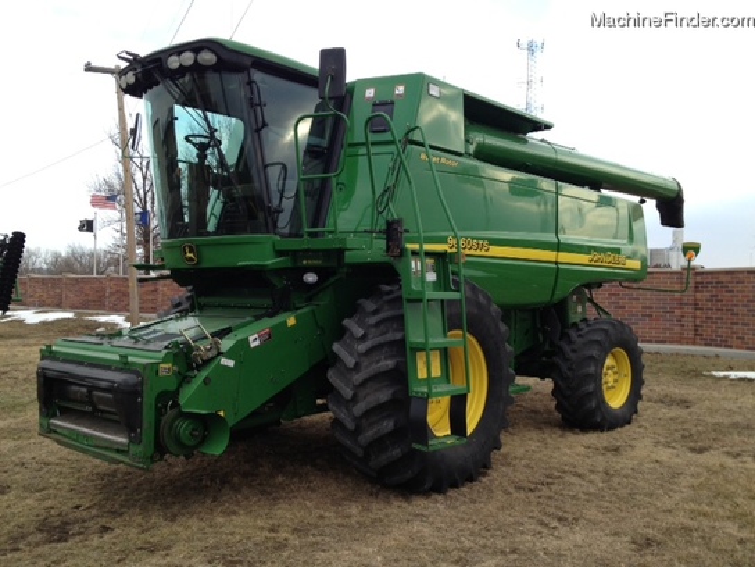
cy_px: 284
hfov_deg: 52.6
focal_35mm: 35
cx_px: 378
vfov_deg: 40.7
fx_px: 763
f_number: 2.4
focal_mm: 4.28
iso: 50
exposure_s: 1/286
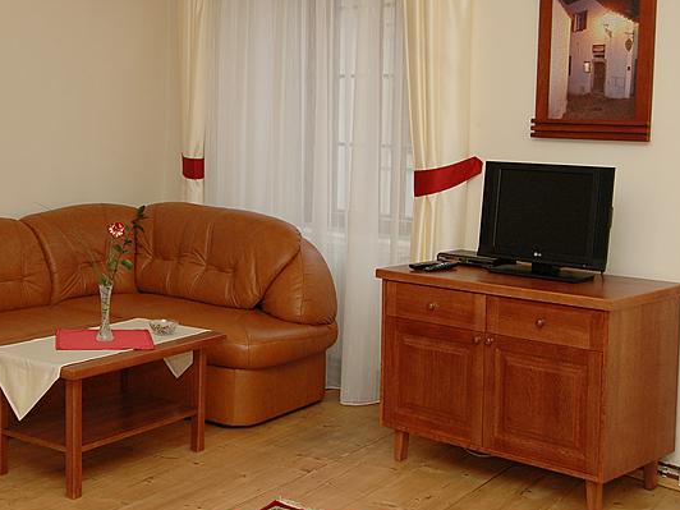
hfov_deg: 35.9
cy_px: 215
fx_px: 1041
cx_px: 235
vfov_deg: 27.5
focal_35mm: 53
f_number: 5
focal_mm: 26
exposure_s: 1/60
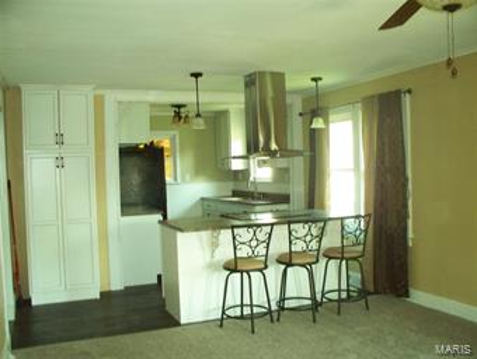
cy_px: 180
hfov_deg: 51.3
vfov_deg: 39.7
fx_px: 497
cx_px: 238
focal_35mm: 36
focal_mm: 7.54
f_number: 2.8
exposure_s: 1/30
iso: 400
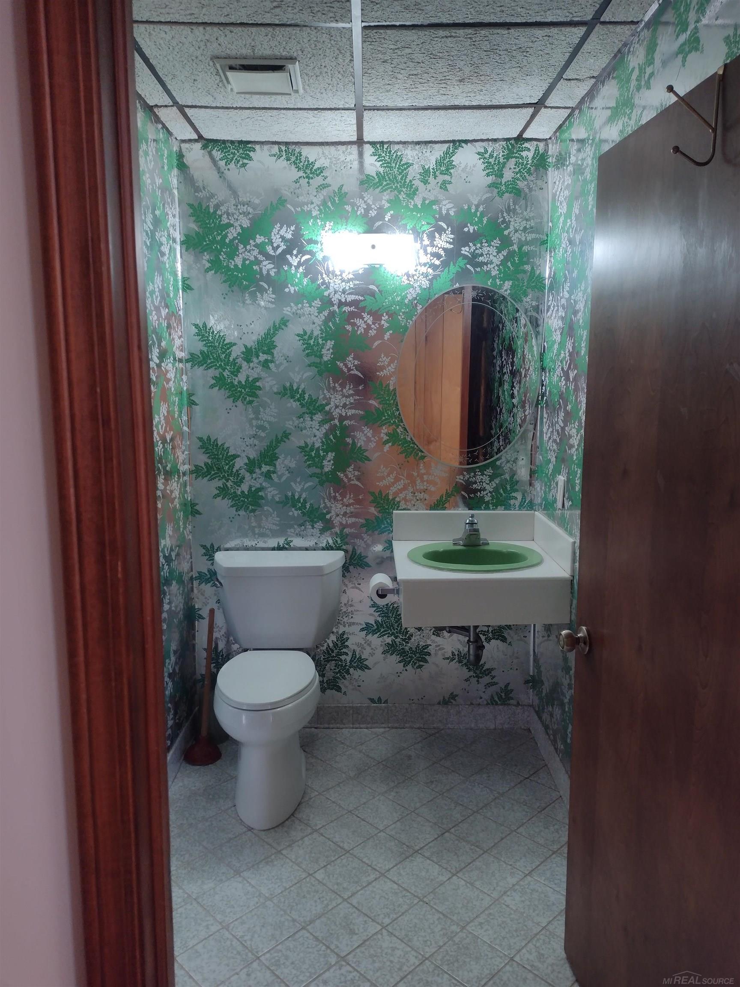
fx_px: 770
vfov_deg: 65.3
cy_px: 494
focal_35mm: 27
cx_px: 370
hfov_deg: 51.4
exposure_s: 1/60
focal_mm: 4.71
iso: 117
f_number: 1.7
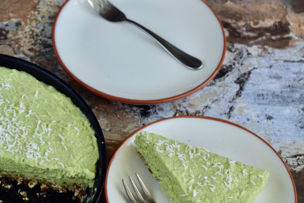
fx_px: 1022
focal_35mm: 121
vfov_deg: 11.3
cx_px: 60
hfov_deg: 16.8
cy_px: 138
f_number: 4.5
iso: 250
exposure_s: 1/160
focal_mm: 50
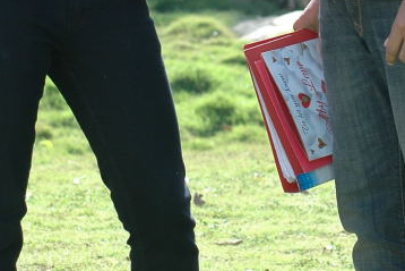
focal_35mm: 300
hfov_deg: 6.9
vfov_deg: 4.6
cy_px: -3
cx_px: 241
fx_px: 3376
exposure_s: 1/250
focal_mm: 70
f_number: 6.3
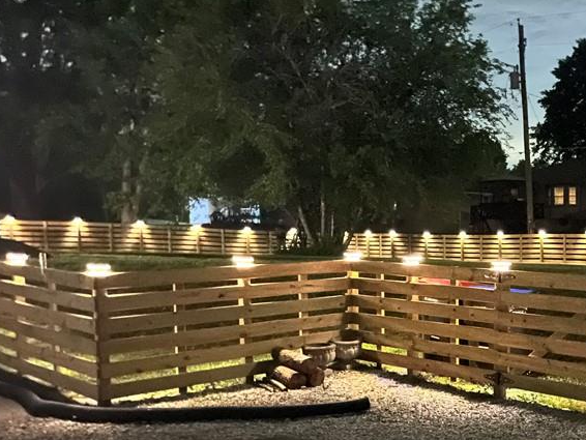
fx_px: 796
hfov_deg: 37.9
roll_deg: +0.4
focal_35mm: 47
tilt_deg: -5.2
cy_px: 294
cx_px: 519
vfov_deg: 30.7
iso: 5000
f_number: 1.6
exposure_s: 1/2
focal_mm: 5.1
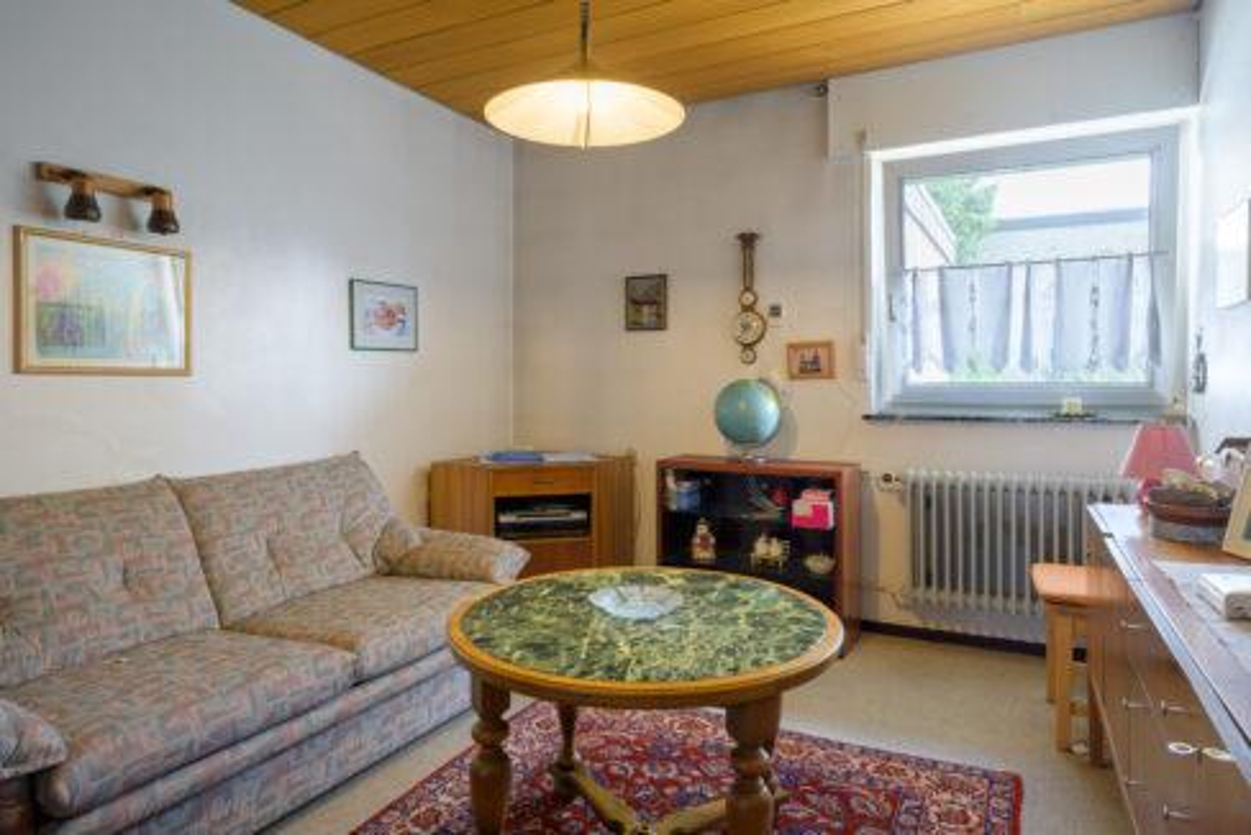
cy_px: 418
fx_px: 730
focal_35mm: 21
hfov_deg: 81.2
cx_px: 626
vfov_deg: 59.6
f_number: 9
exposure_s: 1/5
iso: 200
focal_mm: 21
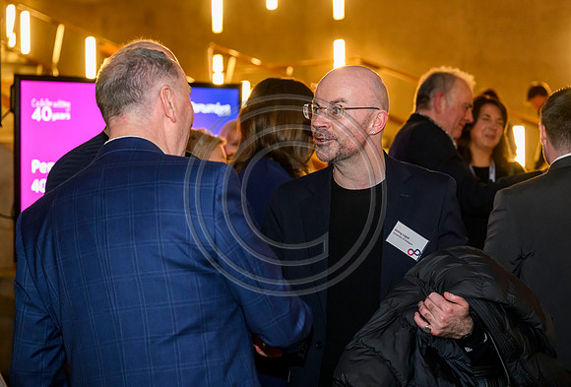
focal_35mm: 74
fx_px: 1186
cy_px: 181
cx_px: 310
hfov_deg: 27.1
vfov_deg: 18.5
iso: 6400
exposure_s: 1/125
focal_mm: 69
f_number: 4
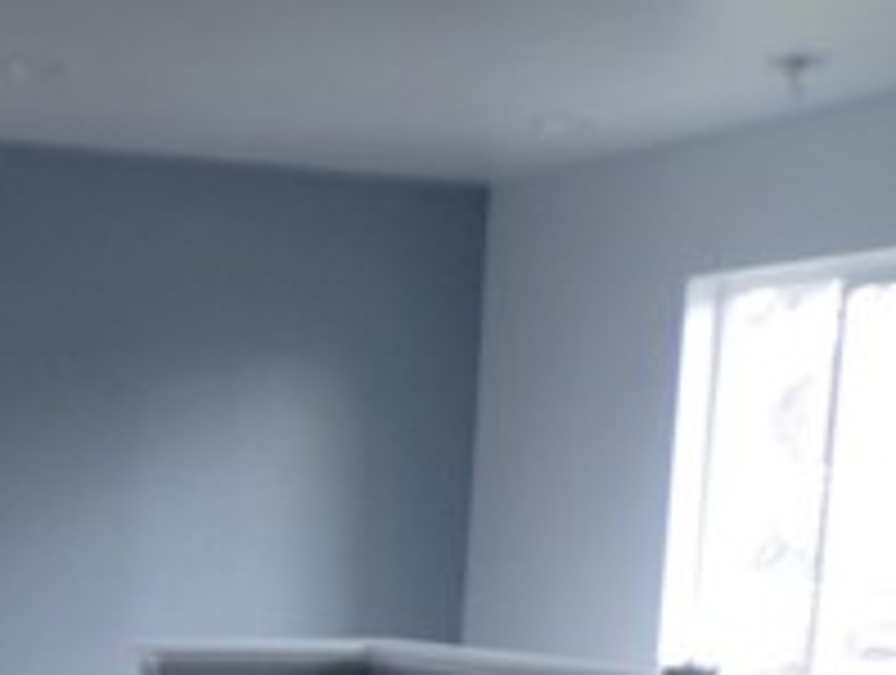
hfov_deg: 23.6
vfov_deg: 18.2
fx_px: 1997
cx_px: -104
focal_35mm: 77
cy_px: 824
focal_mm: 4.3
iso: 200
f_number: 3
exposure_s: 1/18
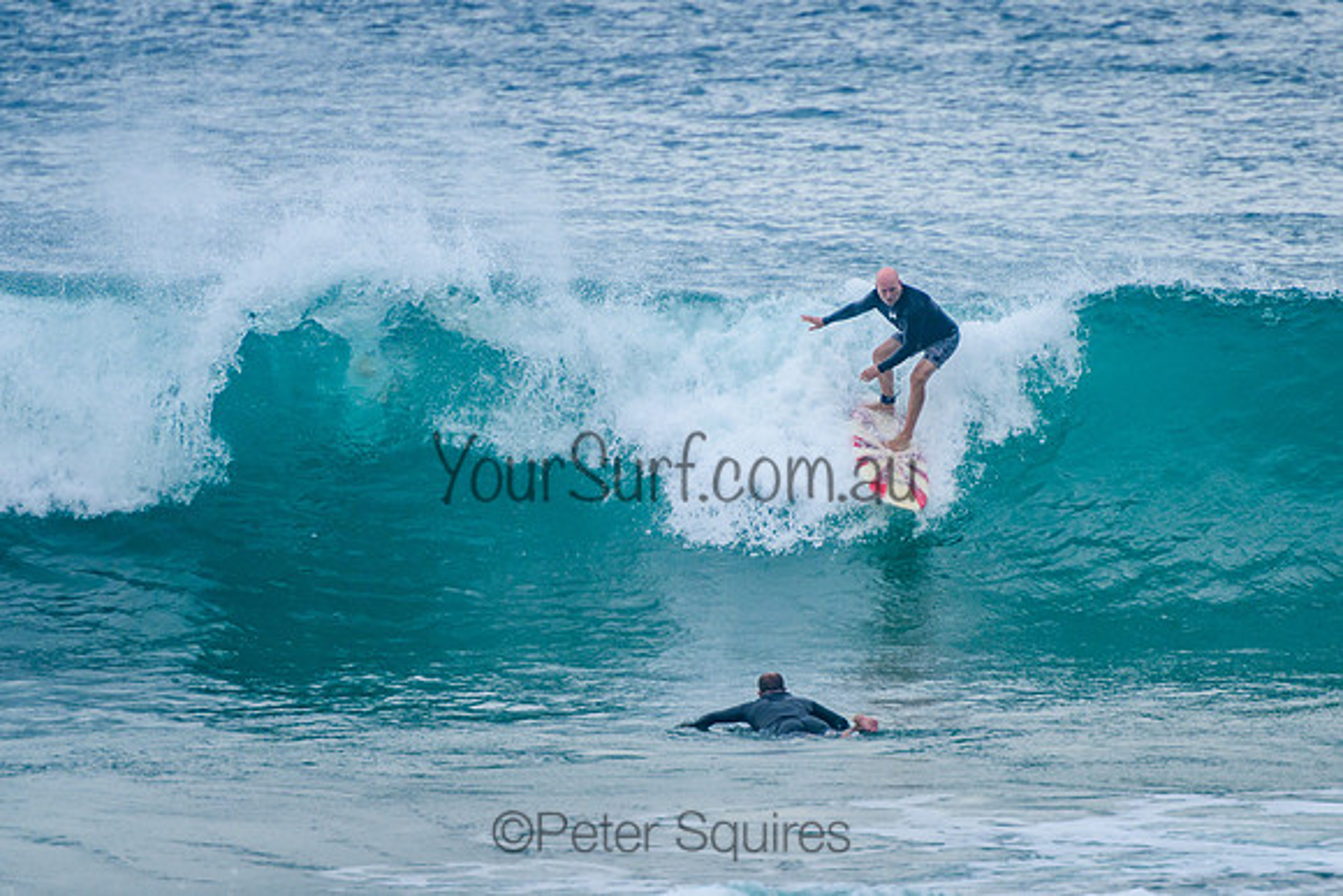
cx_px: 811
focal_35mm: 550
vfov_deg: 2.5
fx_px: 20535
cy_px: 442
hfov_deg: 3.7
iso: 500
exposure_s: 1/2000
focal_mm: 400
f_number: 6.3
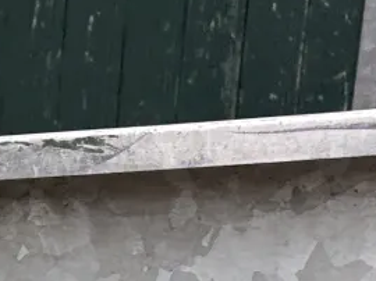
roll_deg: +2.3
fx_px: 2008
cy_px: 815
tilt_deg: -16.4
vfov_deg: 7.2
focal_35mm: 185
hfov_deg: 10.2
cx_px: -244
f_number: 1.6
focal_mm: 5.96
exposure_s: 1/515
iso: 50
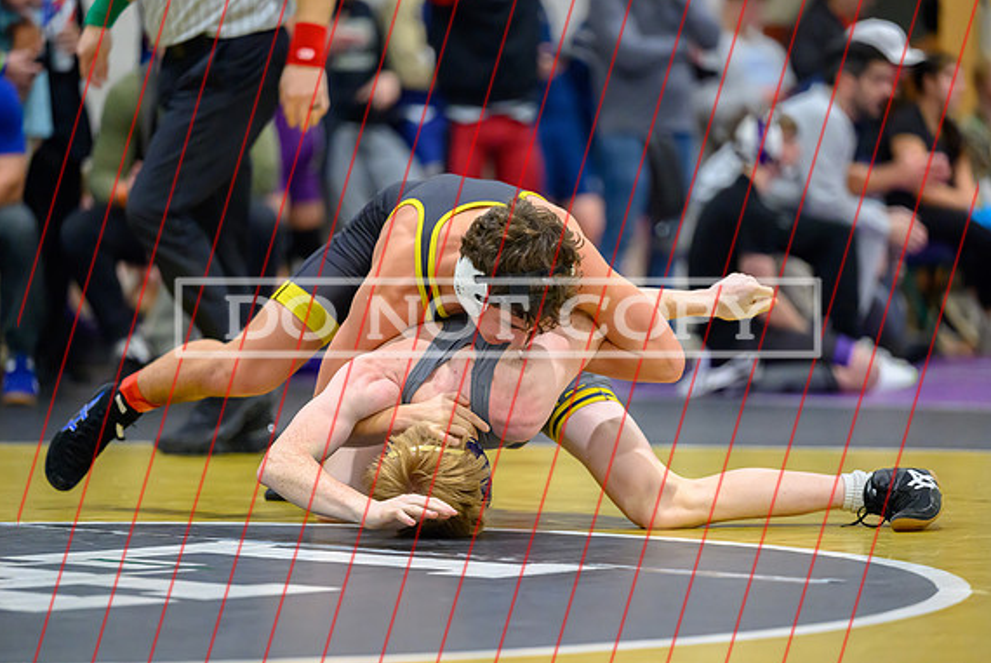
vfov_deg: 7.5
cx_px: 497
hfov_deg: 11.2
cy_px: 330
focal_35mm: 183
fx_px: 5041
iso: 6400
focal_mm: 180
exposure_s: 1/640
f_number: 2.8
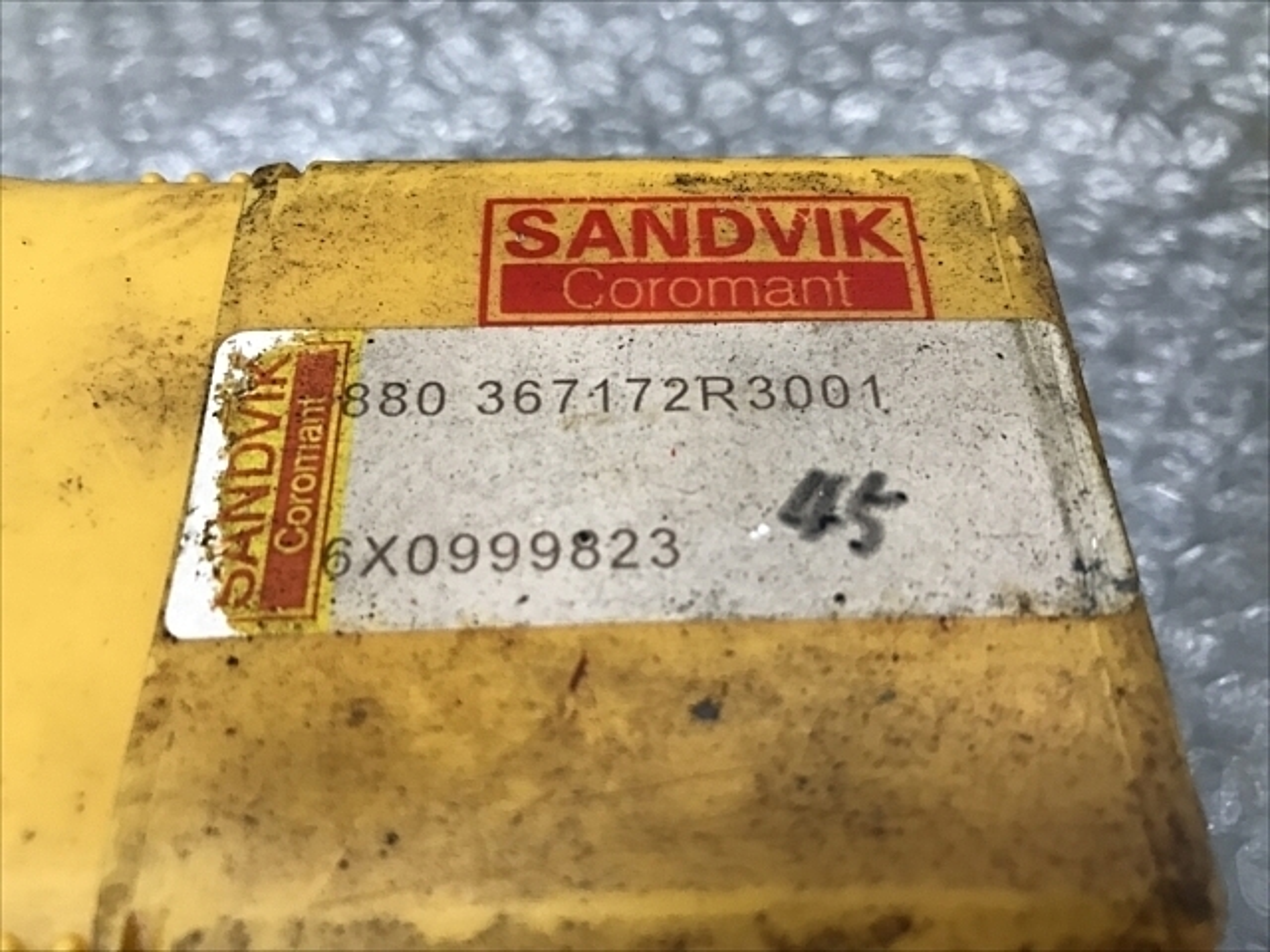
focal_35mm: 28
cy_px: 476
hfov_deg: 63.4
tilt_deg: -58.9
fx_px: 1027
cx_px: 635
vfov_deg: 49.7
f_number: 1.8
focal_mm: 3.99
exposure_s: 1/30
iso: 40
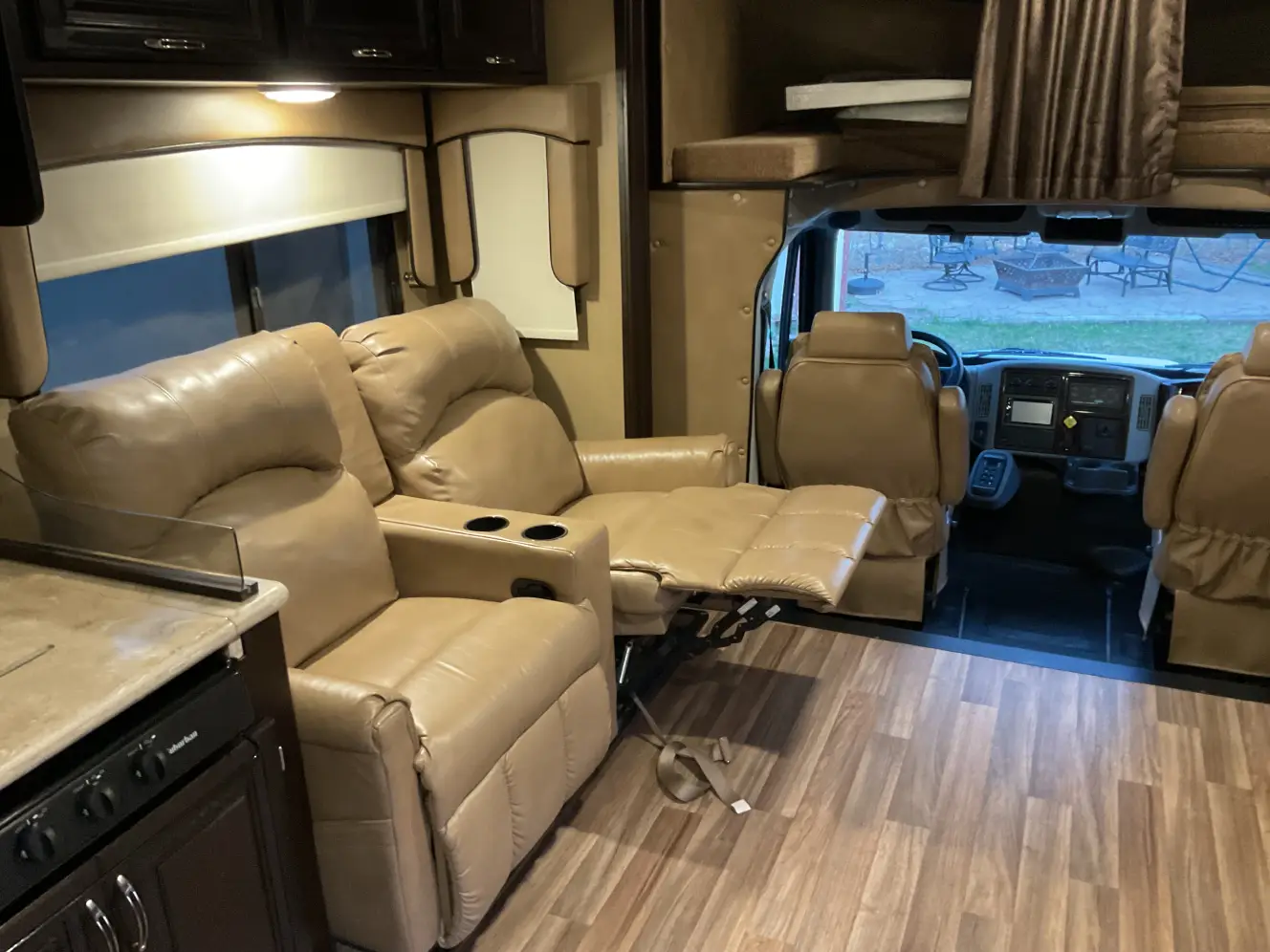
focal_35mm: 29
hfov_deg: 61.7
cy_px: 476
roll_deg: +0.9
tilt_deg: -24.6
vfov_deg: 48.2
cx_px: 635
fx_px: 1064
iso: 320
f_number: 1.8
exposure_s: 1/30
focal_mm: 3
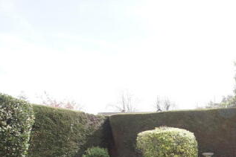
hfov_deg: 55.3
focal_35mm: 31
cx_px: 195
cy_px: 139
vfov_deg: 39.5
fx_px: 203
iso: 250
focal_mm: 10
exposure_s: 1/160
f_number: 6.3
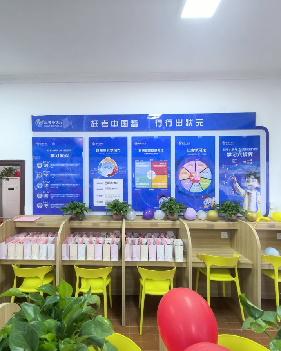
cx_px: 122
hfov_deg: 76.6
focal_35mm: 17
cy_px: 176
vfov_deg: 89.6
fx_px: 177
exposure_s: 1/50
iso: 250
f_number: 2.2
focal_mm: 1.95
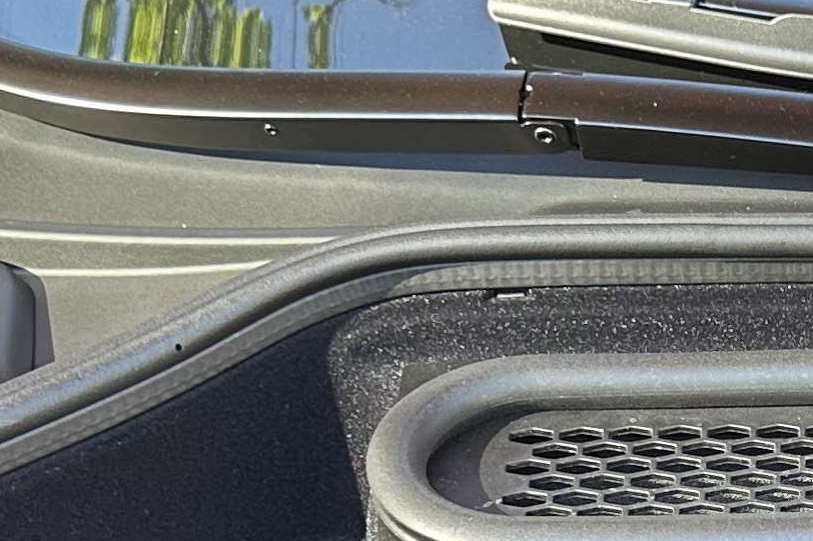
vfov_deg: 10.6
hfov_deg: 15.8
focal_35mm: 124
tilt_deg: -32.5
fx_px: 2800
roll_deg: -3.1
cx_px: 1032
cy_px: 875
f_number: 1.78
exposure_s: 1/121
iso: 160
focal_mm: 6.86
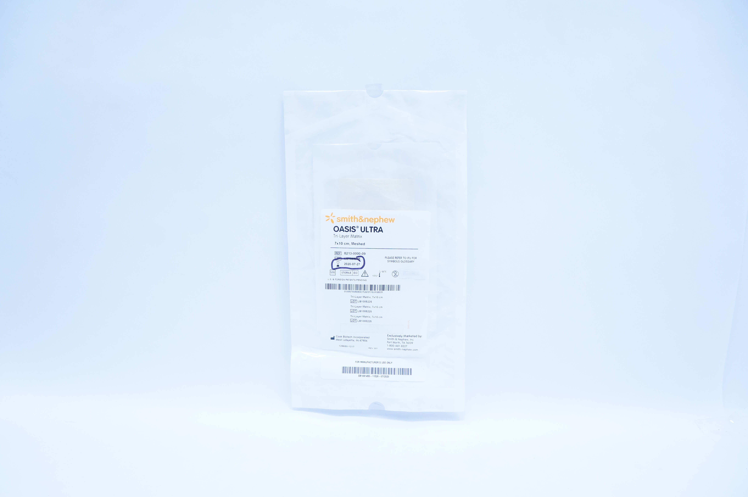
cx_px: 374
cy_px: 248
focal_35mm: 27
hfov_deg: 67.4
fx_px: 560
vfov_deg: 47.8
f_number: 5.6
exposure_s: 1/125
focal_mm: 18
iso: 800
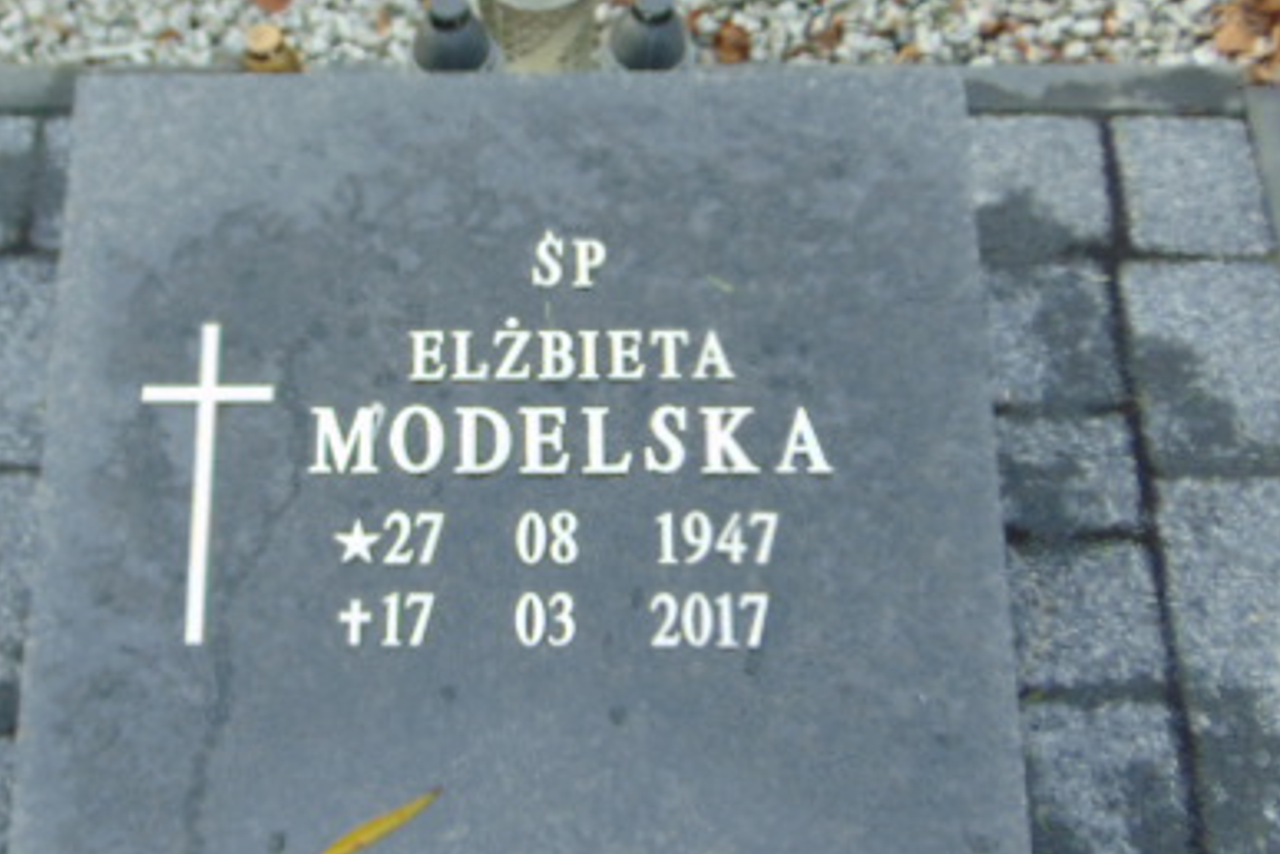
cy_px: 460
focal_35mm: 43
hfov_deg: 45.0
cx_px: 470
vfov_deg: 31.2
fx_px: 1529
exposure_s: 1/160
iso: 80
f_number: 3
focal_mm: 4.5
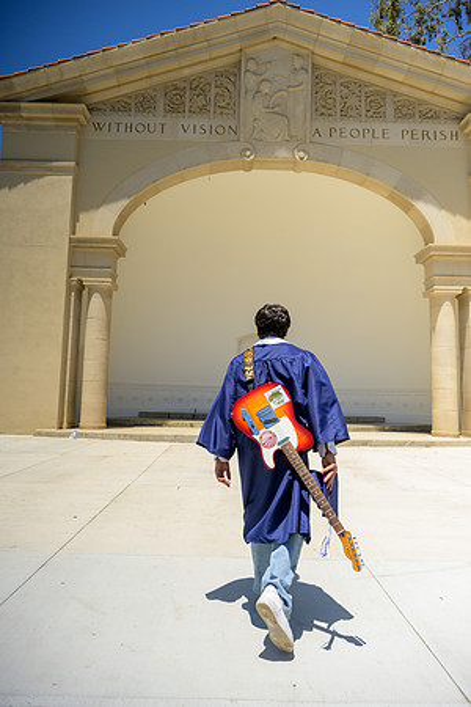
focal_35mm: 24
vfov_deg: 73.7
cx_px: 236
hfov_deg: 53.1
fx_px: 471
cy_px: 354
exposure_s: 1/8000
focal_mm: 24
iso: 800
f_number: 4
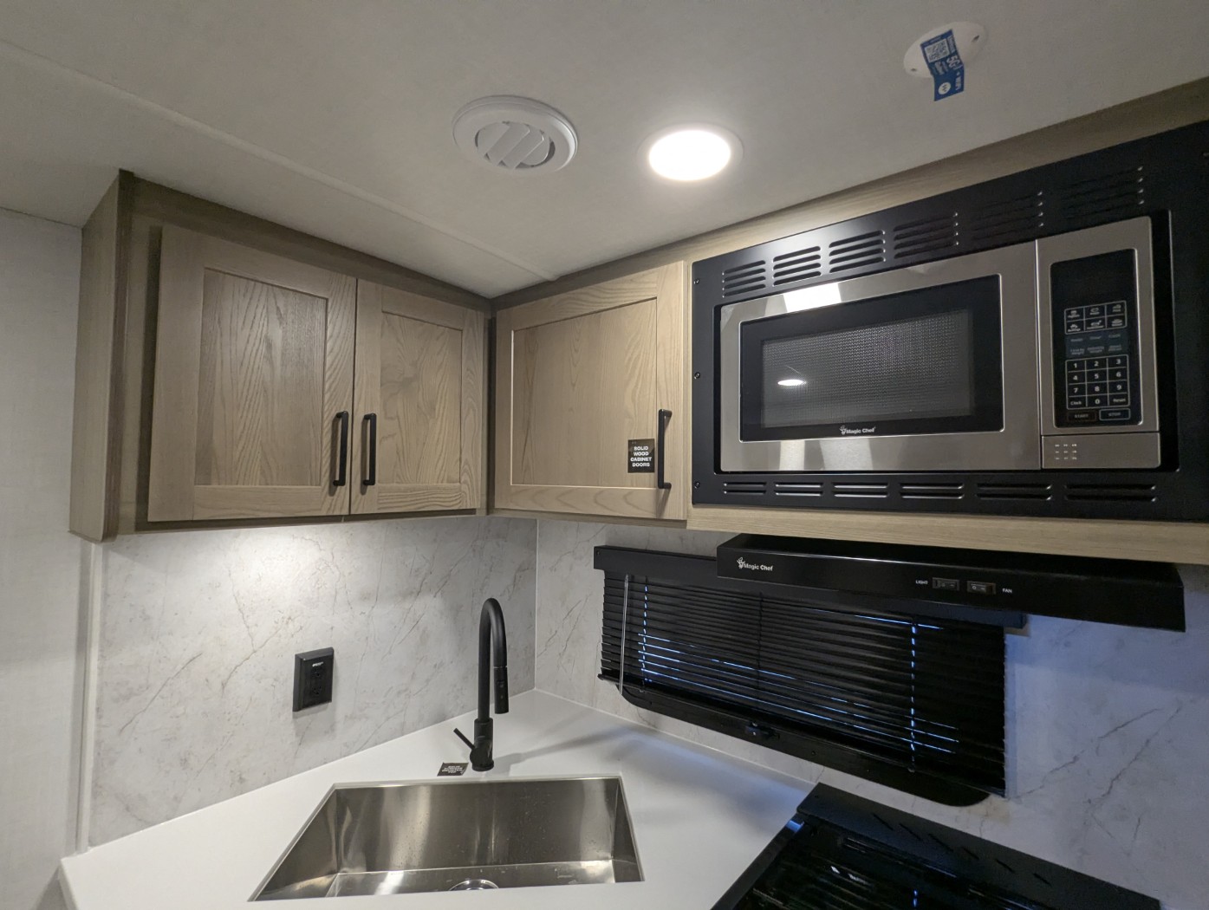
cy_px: 455
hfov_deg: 94.4
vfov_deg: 78.2
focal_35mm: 16
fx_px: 560
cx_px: 604
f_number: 2.2
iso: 179
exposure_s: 1/97.1
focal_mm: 2.35
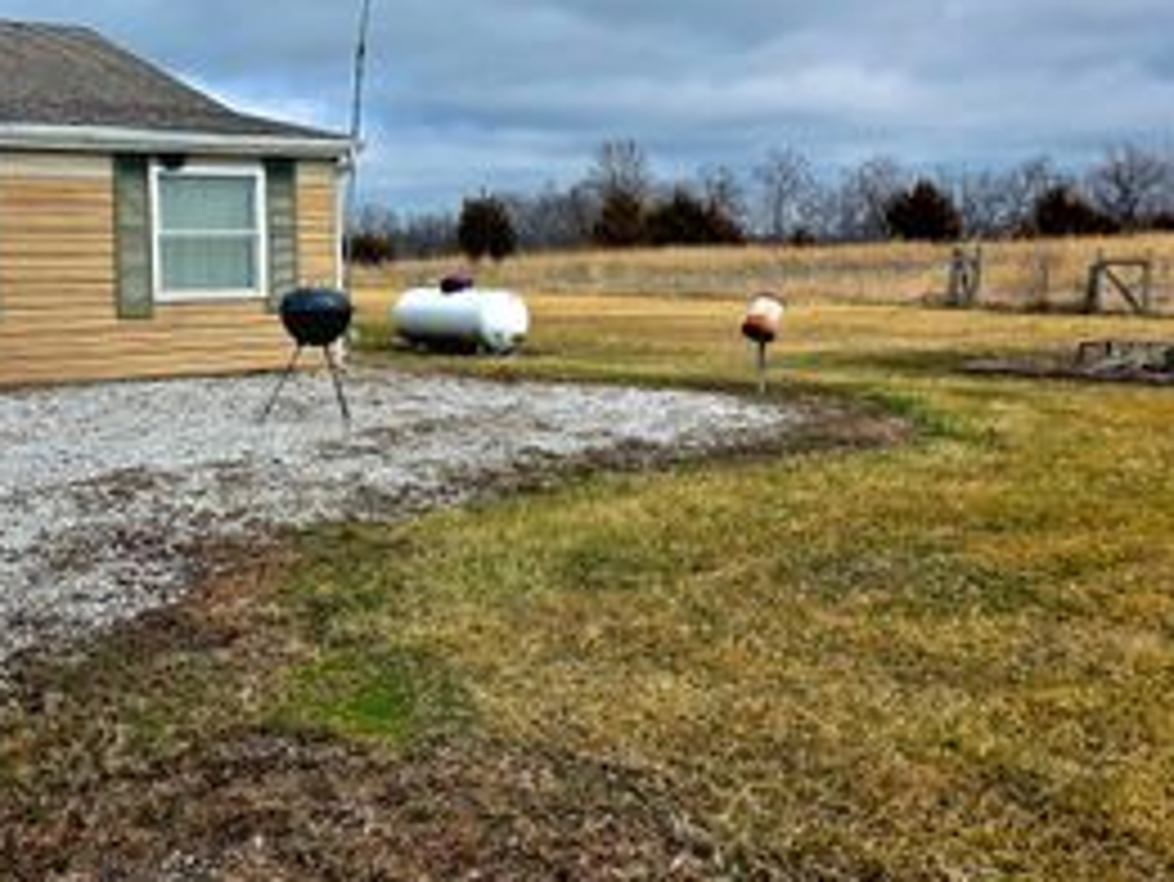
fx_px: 1493
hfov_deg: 42.2
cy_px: 358
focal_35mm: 44
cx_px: 360
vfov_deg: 32.8
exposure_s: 1/10000
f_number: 1.7
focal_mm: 6.3
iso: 80
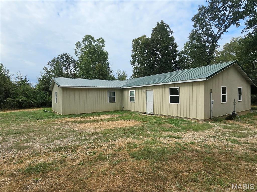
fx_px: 96
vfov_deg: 89.8
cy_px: 96
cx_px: 128
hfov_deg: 106.2
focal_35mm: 13
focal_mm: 2.2
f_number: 2.2
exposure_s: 1/2993
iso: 100
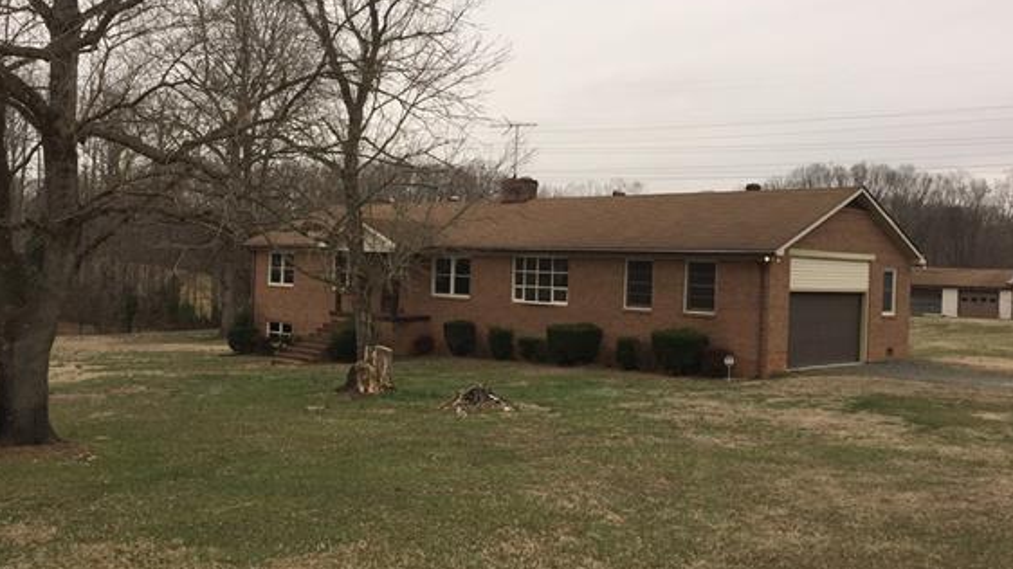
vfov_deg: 32.8
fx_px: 967
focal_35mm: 36
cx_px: 452
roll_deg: -2.0
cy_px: 294
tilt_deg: -0.1
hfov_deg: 55.2
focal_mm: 4.15
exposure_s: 1/719
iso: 40
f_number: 2.2
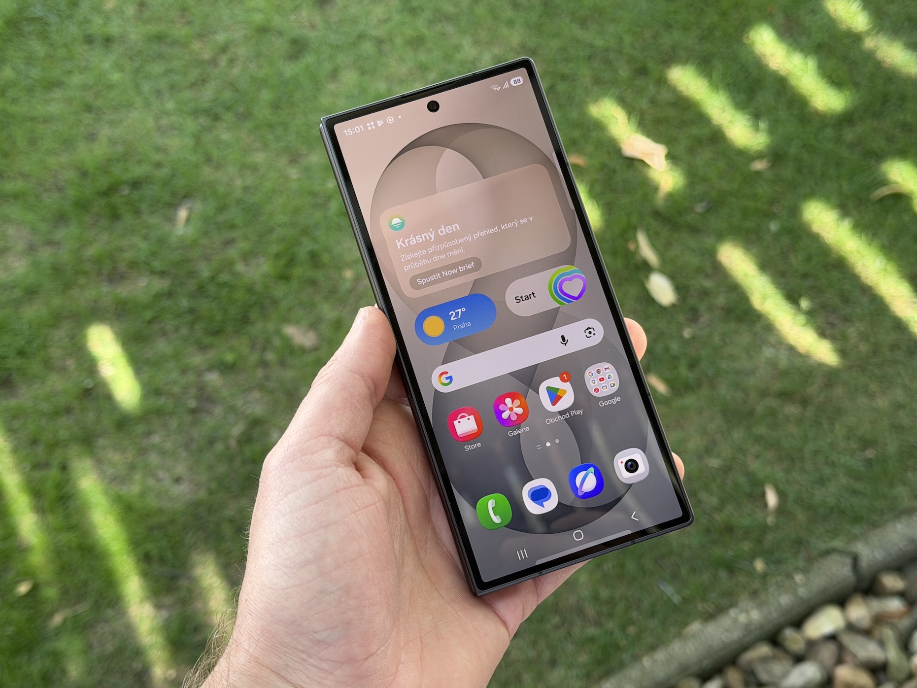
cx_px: 468
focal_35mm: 49
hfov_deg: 38.9
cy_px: 343
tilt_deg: -54.5
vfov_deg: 29.7
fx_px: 1298
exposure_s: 1/179
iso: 80
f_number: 1.78
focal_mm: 6.76
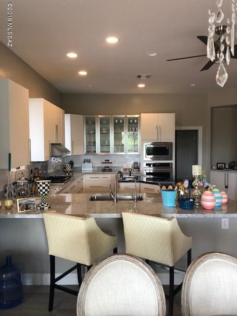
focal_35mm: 28
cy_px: 158
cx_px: 118
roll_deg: -1.2
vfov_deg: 63.4
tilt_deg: -2.5
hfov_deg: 49.7
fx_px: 256
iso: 40
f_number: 1.8
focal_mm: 3.99
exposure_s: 1/24
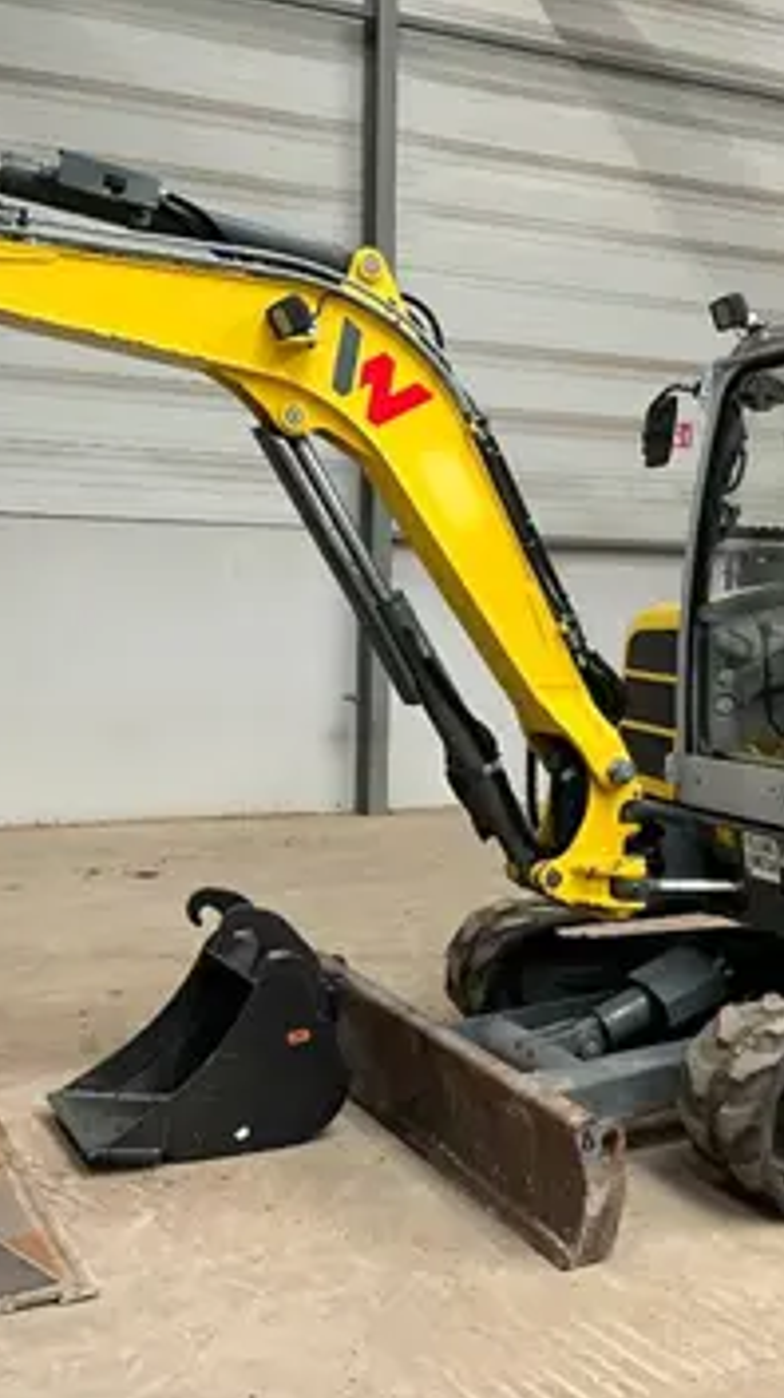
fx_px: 1593
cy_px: 705
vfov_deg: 47.4
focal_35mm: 43
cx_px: 475
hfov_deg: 27.6
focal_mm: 3
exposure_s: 1/60
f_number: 1.8
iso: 100
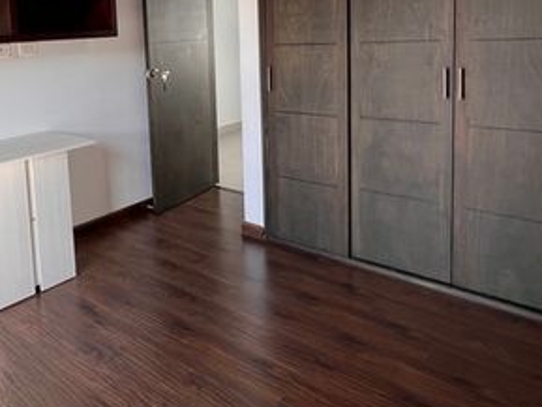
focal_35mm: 30
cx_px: 130
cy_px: 92
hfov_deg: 56.7
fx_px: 470
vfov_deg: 44.9
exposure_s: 1/99
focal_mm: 1.57
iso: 40
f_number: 1.8
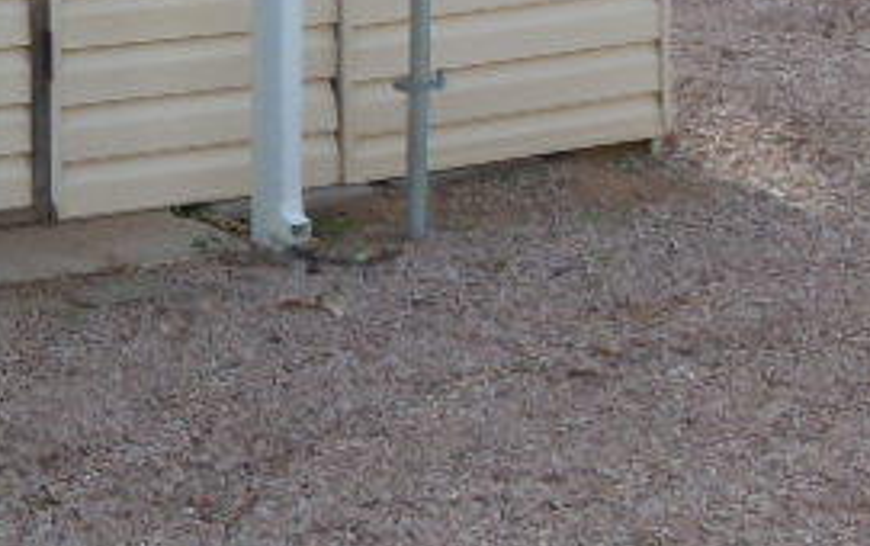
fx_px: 2848
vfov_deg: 10.9
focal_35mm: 120
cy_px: 58
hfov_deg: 16.0
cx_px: -427
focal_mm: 5.4
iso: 100
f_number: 3.5
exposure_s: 1/500
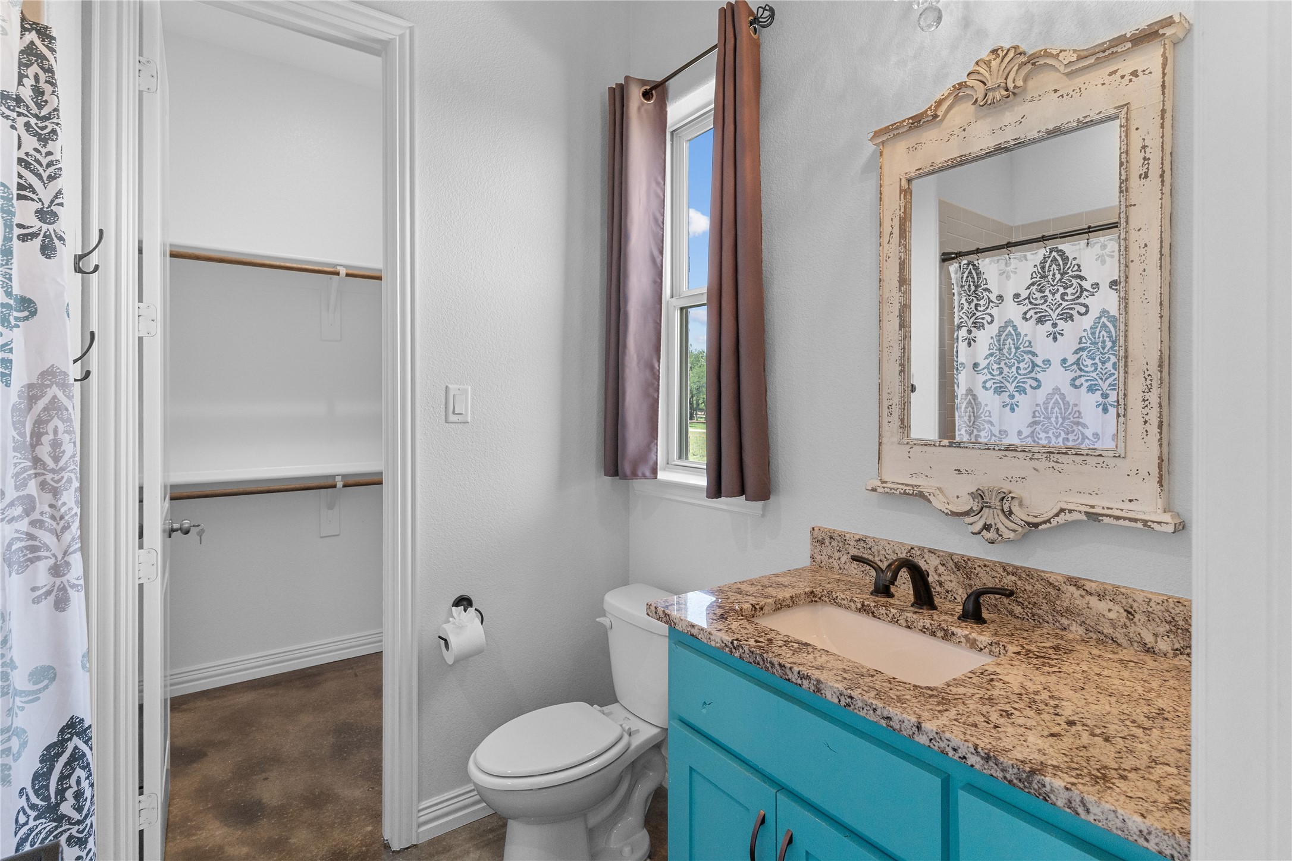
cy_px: 430
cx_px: 646
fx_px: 610
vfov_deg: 70.4
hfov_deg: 93.3
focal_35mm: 17
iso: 800
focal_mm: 17
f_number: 9
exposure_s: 1/15
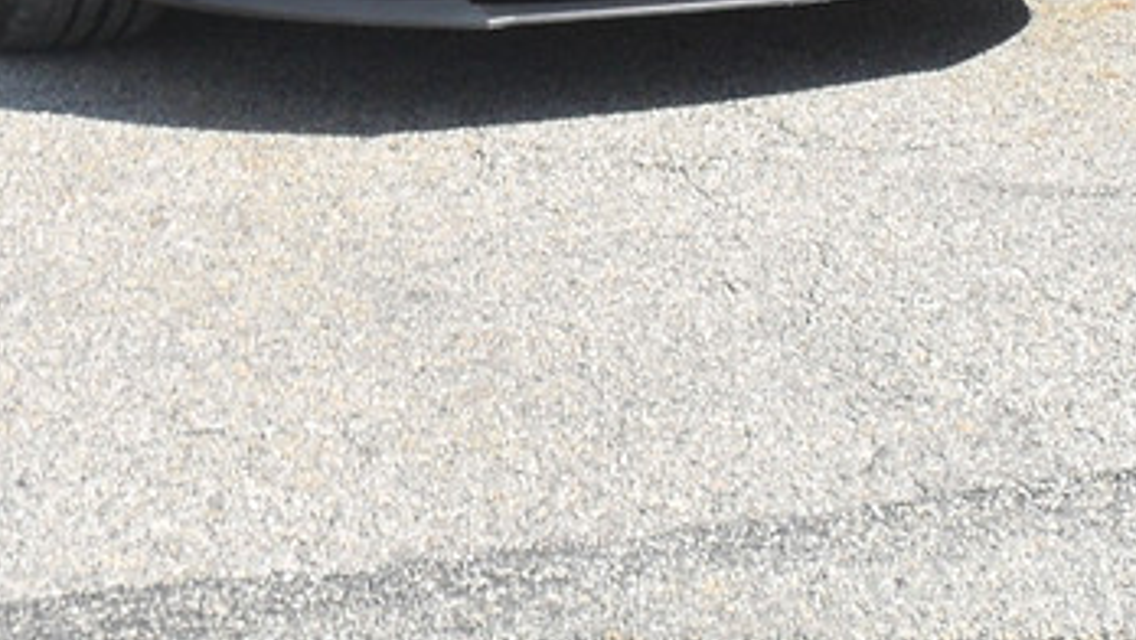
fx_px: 3525
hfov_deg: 18.3
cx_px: 380
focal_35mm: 117
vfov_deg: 10.1
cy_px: -274
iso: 100
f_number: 8.9
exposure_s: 1/90
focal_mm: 6.2
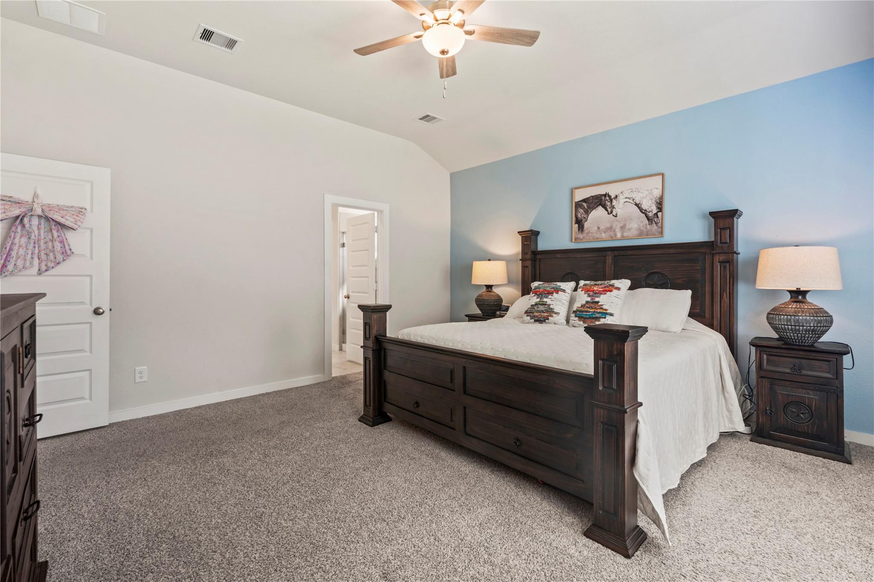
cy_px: 291
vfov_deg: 72.0
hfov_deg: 95.0
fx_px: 401
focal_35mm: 16
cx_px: 437
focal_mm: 16.5
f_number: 8
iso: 400
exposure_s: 2.5
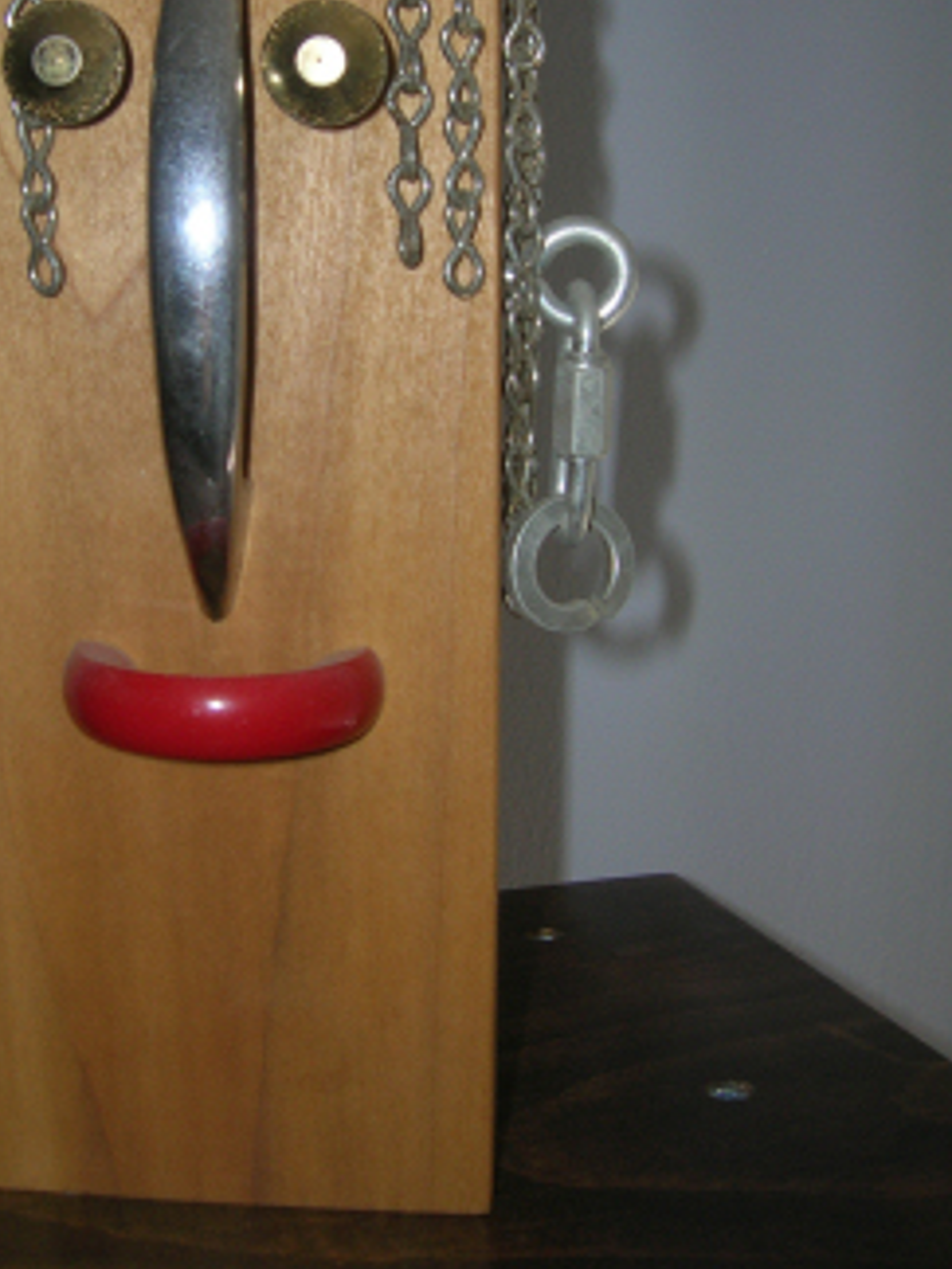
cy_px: 495
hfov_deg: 29.4
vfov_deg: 38.7
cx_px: 282
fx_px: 1797
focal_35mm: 49
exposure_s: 1/60.1
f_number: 2.9
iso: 50
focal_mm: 5.7
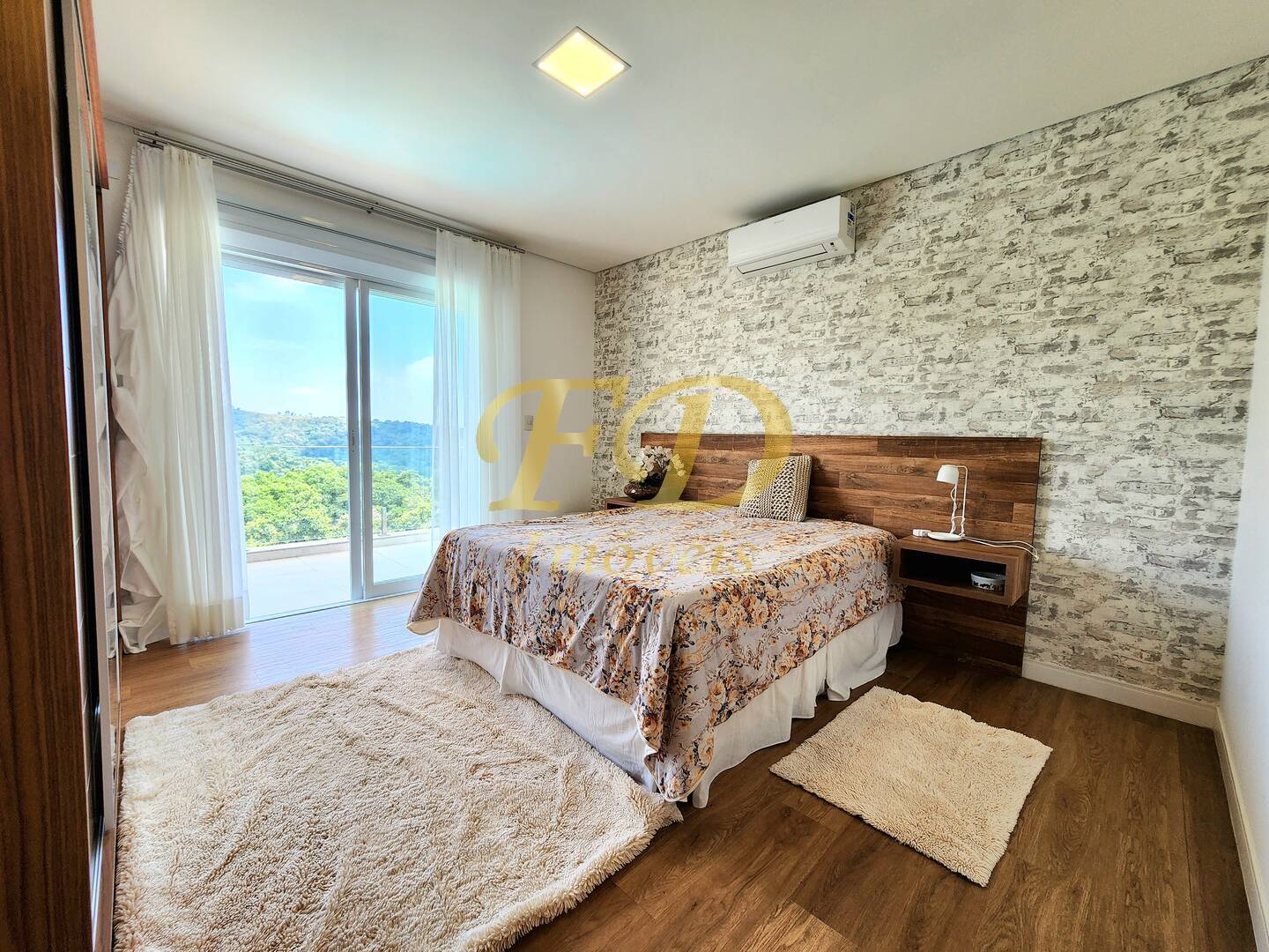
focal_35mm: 13
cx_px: 634
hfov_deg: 106.2
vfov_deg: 89.9
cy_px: 476
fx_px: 477
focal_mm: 2.2
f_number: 2.2
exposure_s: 1/120
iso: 80
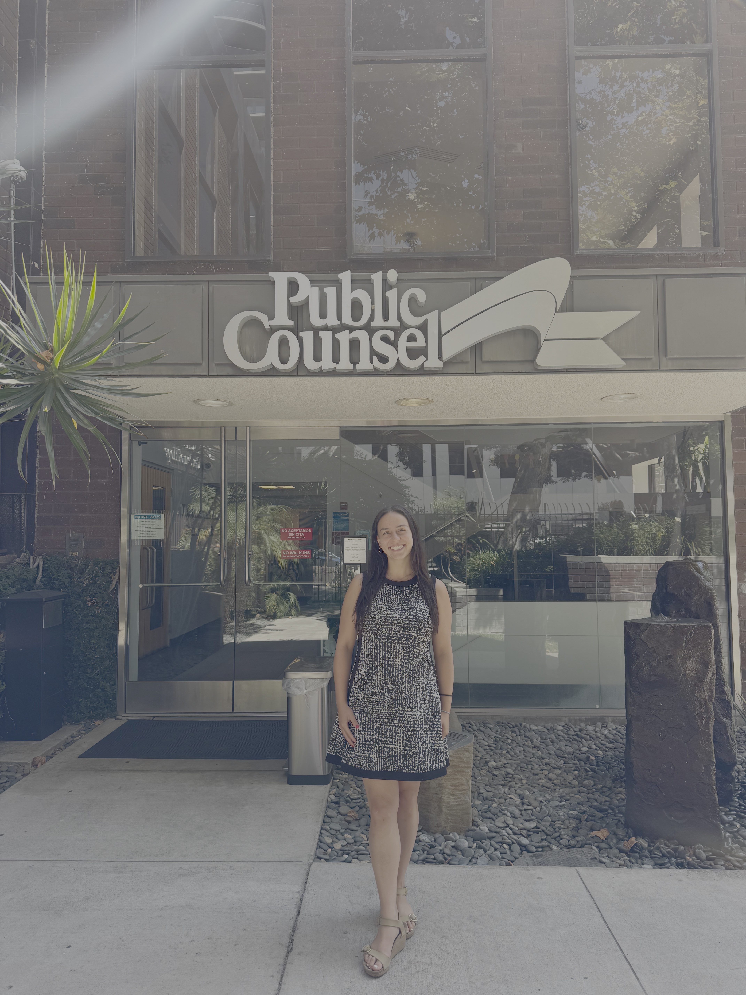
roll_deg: -0.1
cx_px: 373
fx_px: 690
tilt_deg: +3.0
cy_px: 498
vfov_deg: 71.6
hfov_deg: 56.8
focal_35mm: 24
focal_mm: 6.76
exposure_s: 1/379
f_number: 1.78
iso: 80
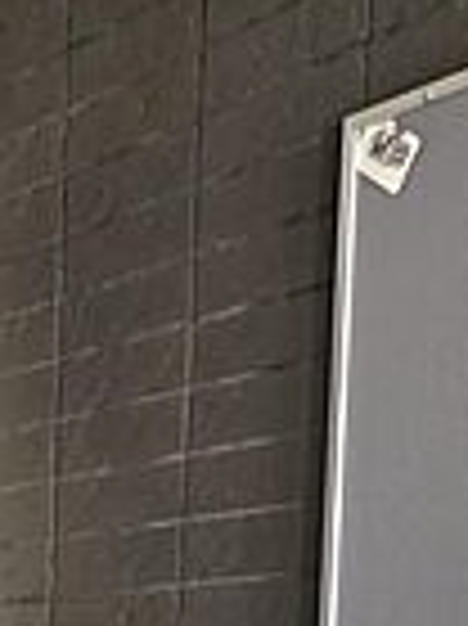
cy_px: 955
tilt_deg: -6.7
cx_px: -202
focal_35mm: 97
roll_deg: -1.8
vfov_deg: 18.0
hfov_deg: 14.4
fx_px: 1751
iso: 40
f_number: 1.8
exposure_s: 1/20
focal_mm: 3.99
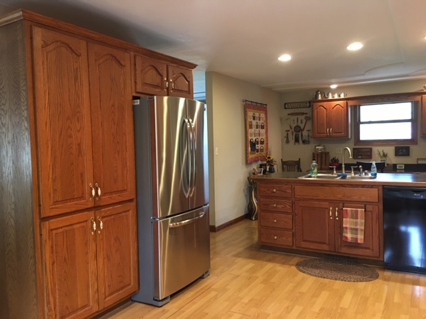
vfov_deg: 48.2
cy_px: 160
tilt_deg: -1.5
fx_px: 357
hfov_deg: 61.7
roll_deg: +0.7
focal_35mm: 29
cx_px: 213
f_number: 2.2
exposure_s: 1/15
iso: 80
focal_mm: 4.15
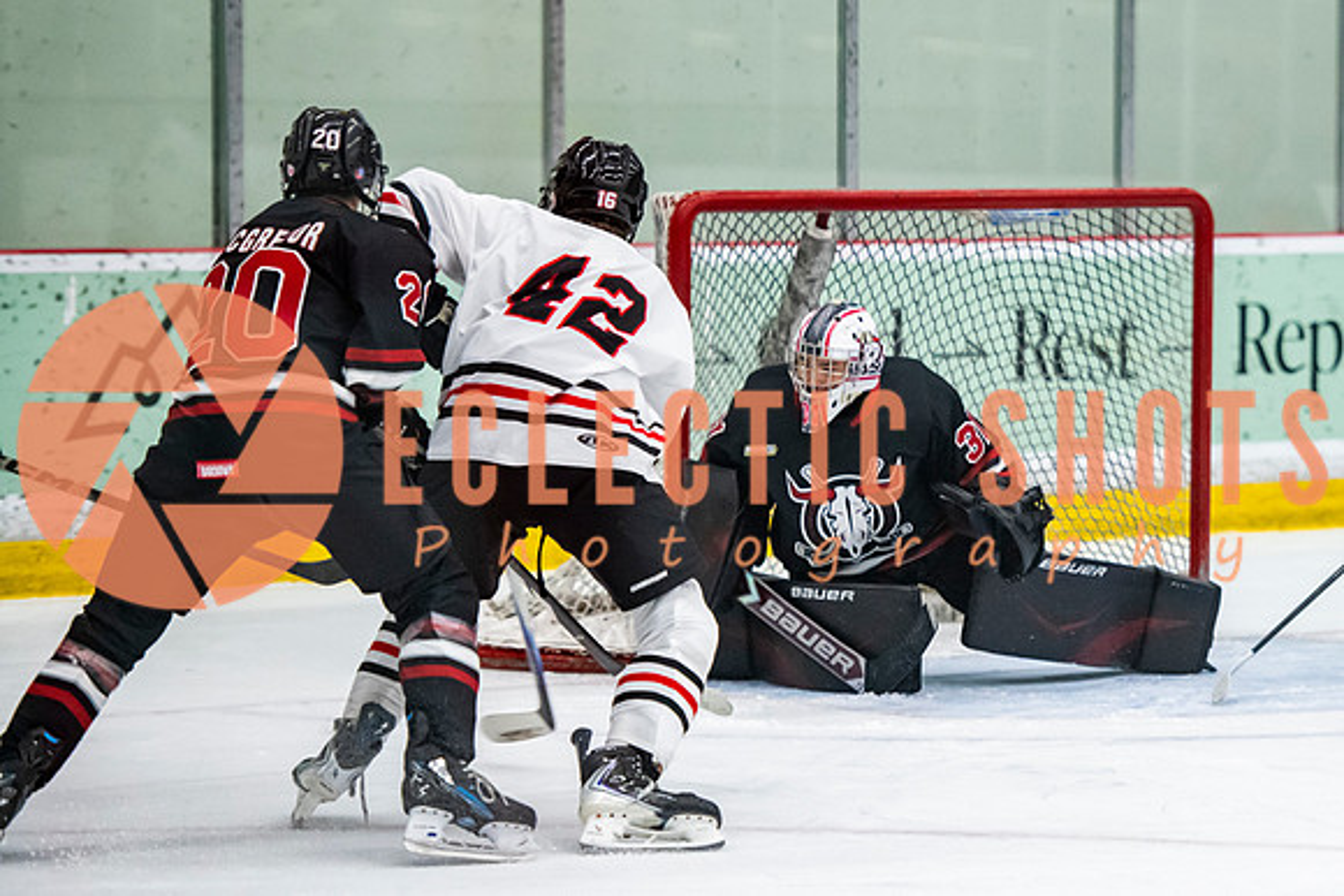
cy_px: 413
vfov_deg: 6.9
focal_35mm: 200
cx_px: 994
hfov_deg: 10.3
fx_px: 7457
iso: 2500
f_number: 3.2
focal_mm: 135
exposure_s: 1/800
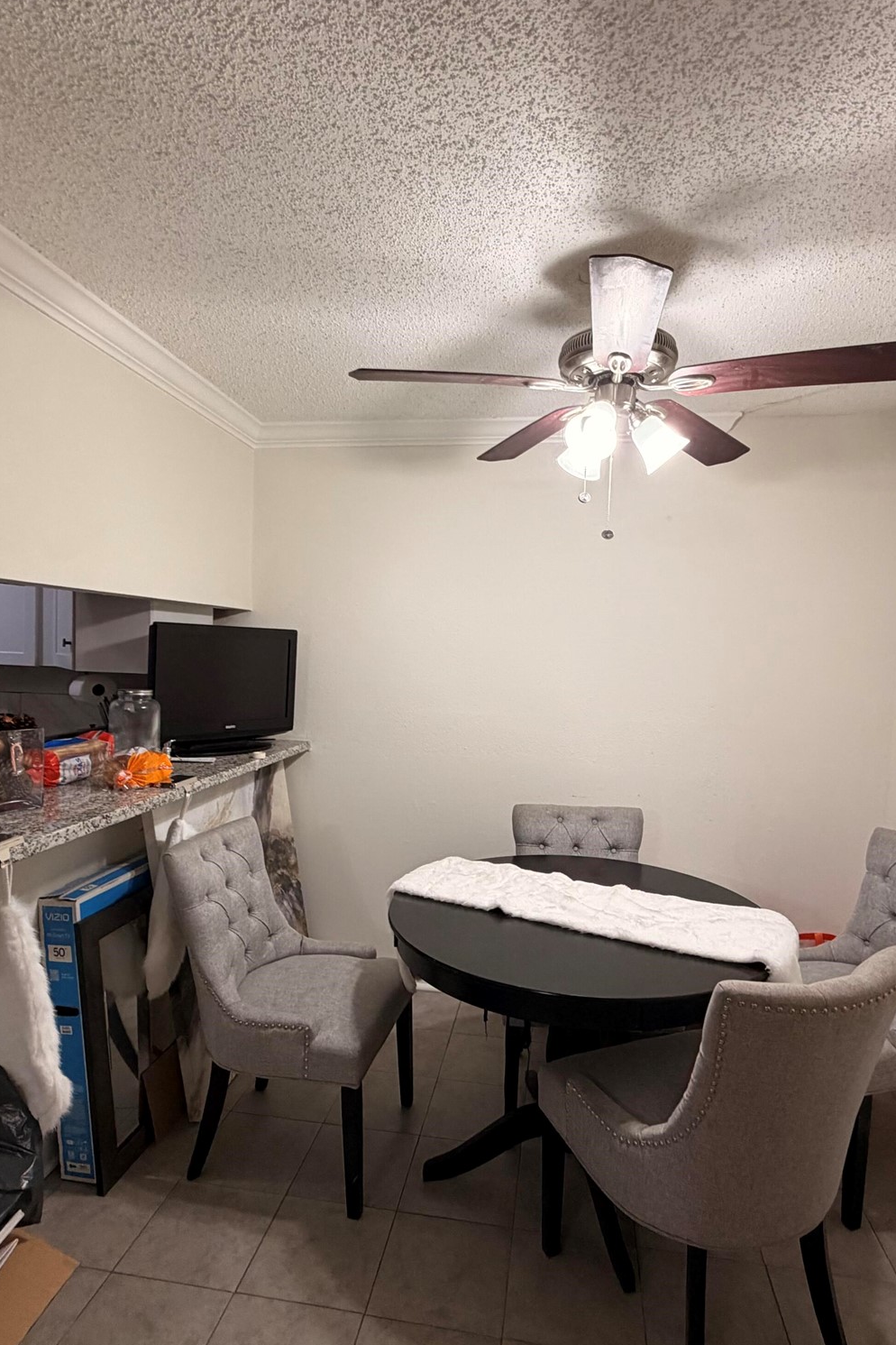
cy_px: 687
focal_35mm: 20
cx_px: 457
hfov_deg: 61.9
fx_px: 747
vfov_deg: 84.0
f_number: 2.2
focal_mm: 2.22
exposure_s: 1/60
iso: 160
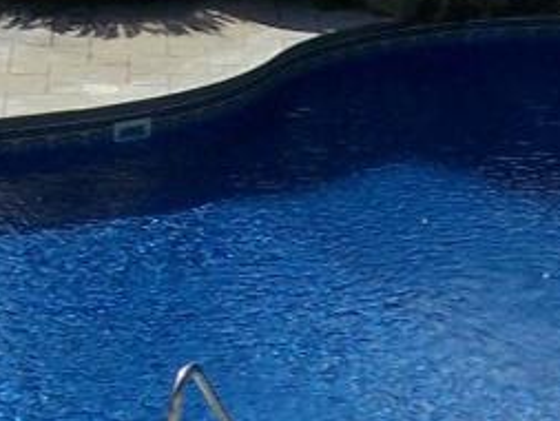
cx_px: 487
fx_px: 3496
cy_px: 277
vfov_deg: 6.9
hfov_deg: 9.1
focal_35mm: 216
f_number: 5.6
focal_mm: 6.3
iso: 80
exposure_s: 1/1250
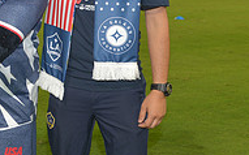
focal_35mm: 90
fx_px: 610
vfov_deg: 14.3
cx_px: -65
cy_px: -2
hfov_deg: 21.1
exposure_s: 1/60
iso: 200
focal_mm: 29
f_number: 5
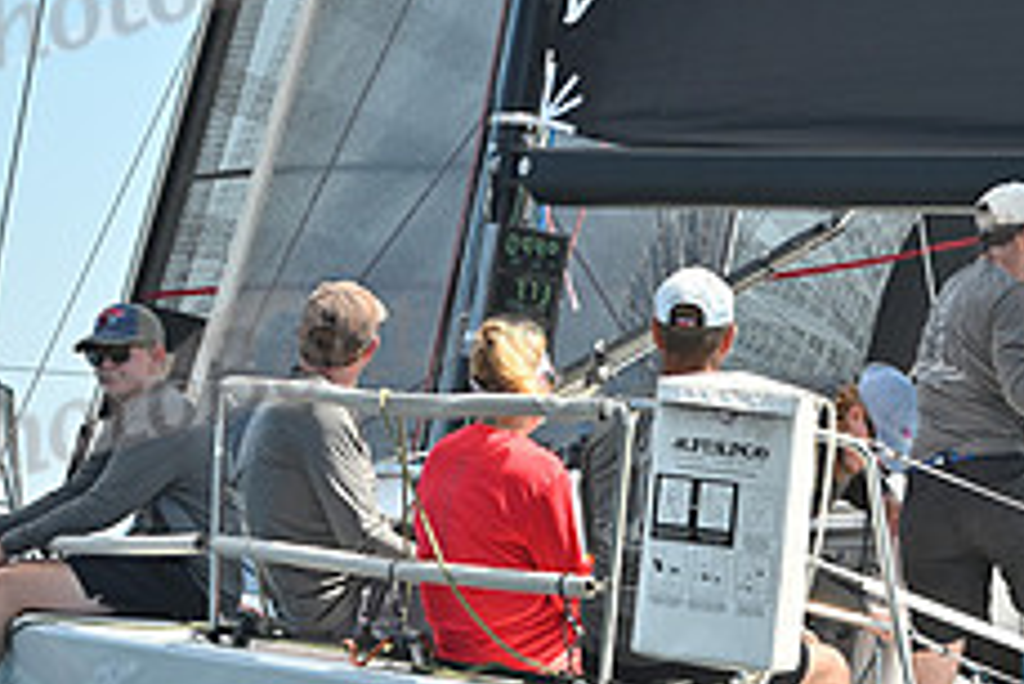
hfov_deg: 7.2
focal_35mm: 284
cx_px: 783
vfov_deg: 4.8
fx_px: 8083
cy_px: 552
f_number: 6.3
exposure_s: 1/1250
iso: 250
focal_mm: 112
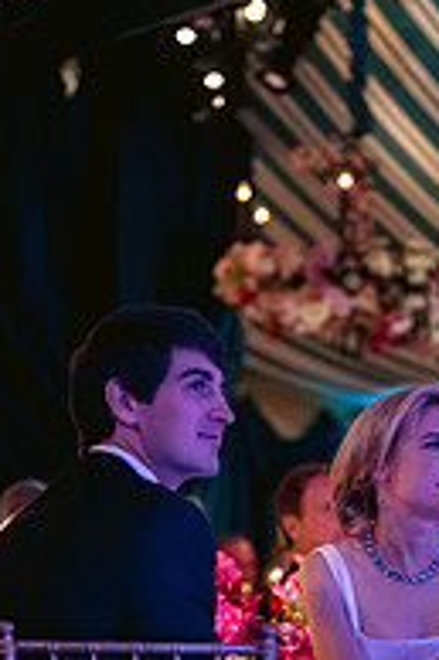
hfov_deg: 11.8
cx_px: 286
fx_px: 2125
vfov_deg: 17.4
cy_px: 589
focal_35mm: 116
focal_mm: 50
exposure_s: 1/80
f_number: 1.8
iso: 3200
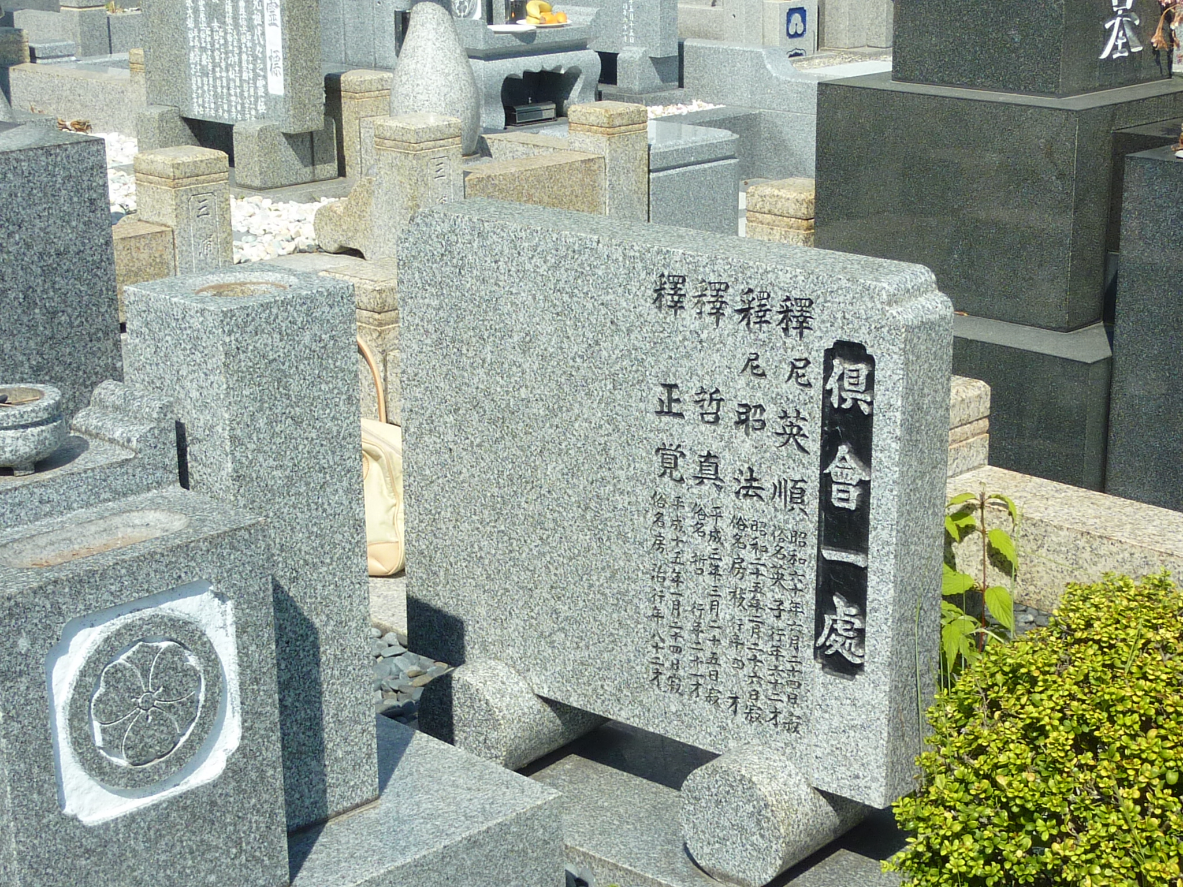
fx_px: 2153
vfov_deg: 23.3
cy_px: 444
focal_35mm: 63
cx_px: 592
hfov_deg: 30.7
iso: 80
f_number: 3.5
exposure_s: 1/800
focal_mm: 5.7
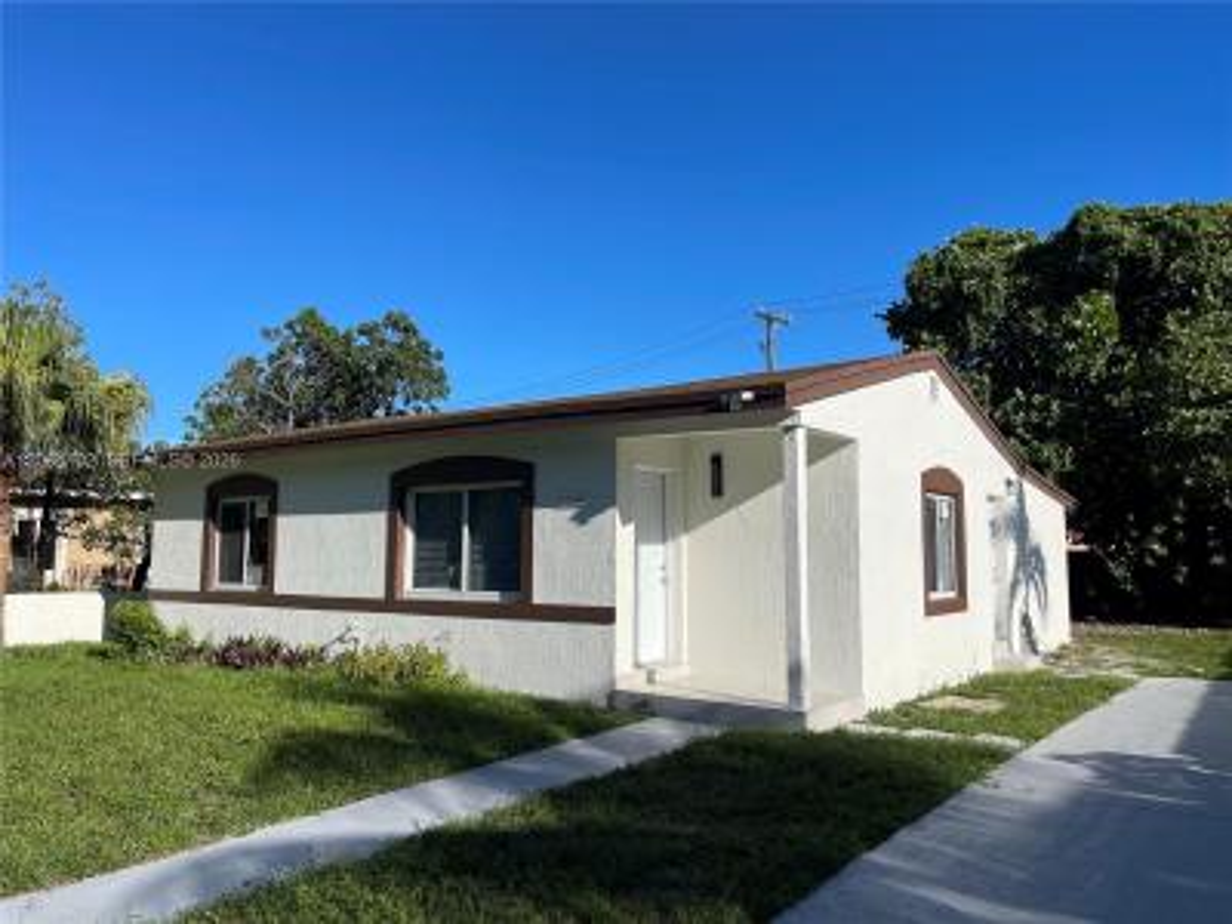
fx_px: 925
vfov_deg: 53.1
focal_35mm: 26
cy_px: 462
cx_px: 616
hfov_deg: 67.3
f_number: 1.6
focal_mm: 5.1
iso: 50
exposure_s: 1/7407
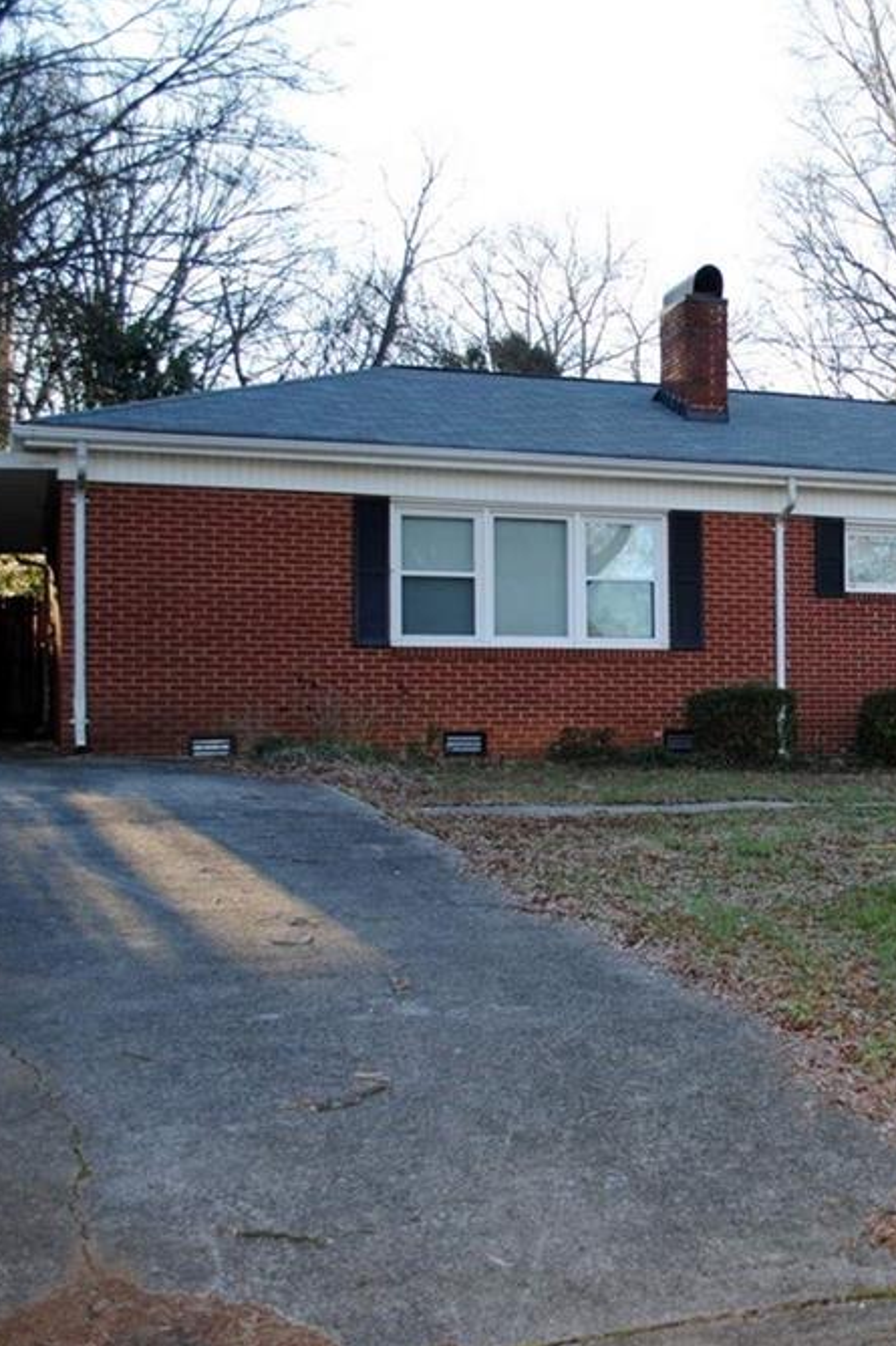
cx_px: 888
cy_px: 669
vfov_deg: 42.8
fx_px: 1718
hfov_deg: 27.6
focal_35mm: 46
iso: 160
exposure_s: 1/125
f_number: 3.8
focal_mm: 20
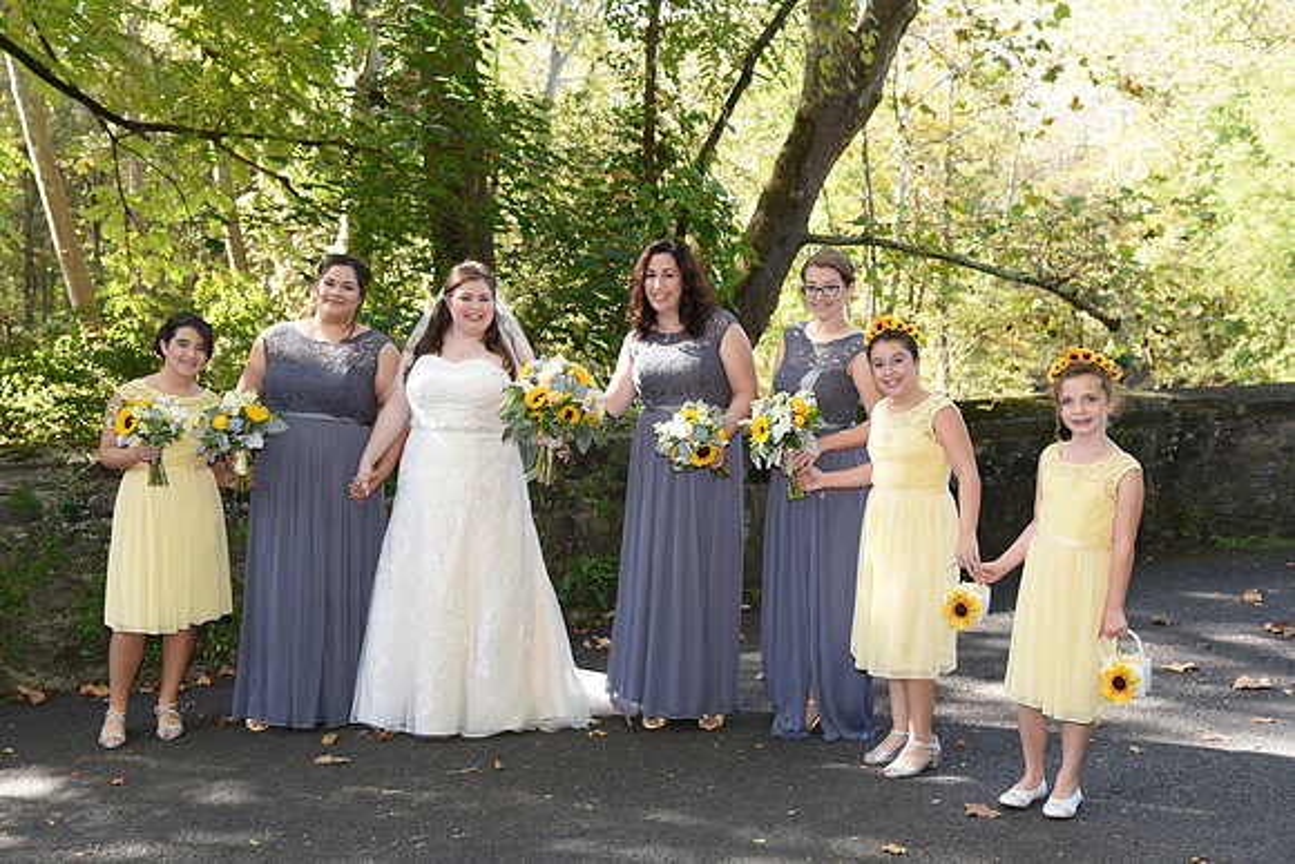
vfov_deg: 29.3
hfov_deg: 42.7
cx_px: 648
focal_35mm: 46
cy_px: 432
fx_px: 1655
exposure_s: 1/200
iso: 640
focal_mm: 46
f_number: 5
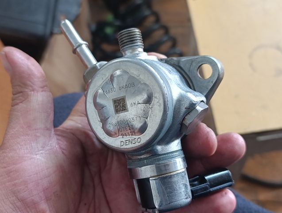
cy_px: 106
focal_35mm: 41
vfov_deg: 35.2
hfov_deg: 45.7
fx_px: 335
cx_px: 141
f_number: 1.6
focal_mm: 6.14
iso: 1250
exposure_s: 1/50
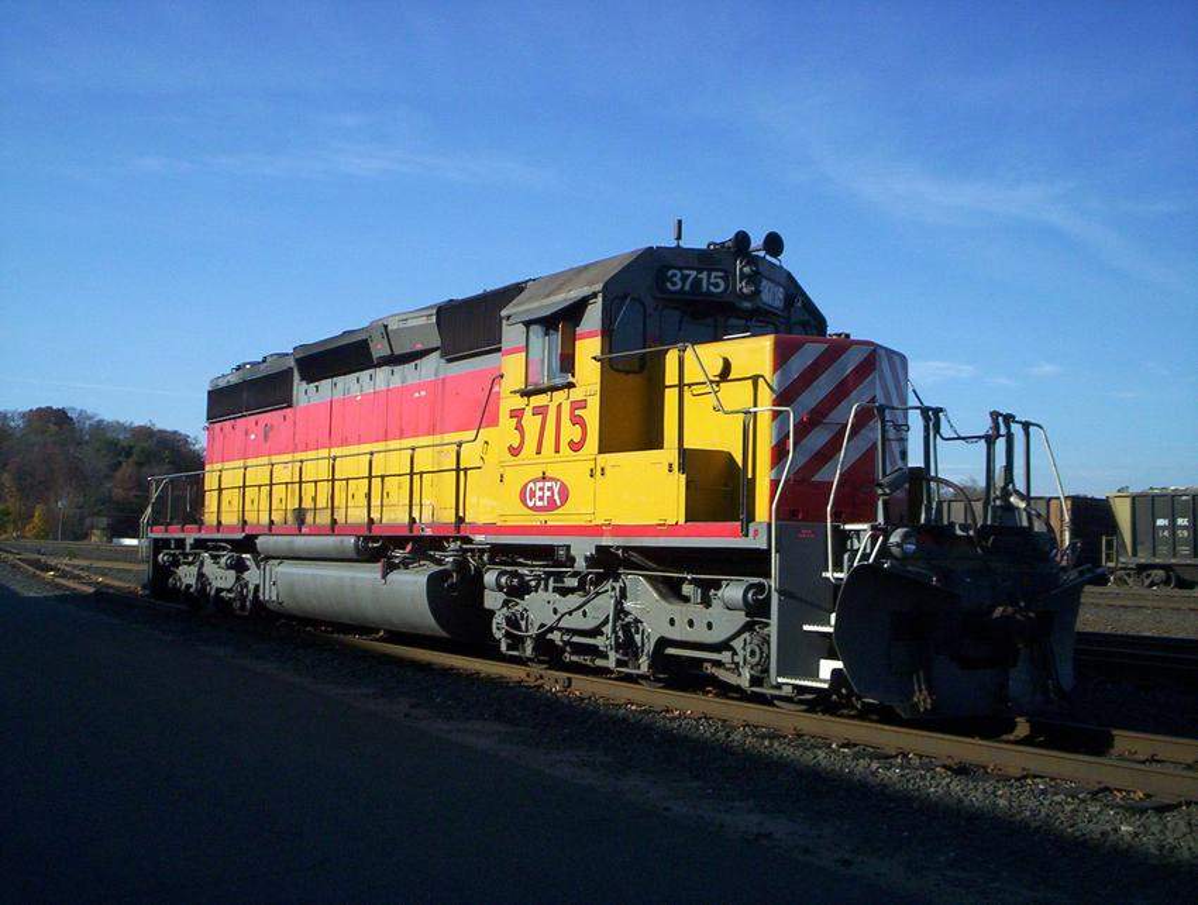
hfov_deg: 48.9
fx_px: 1318
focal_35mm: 38
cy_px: 452
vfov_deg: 37.9
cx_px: 599
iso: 100
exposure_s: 1/966
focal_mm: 4.99
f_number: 4.5
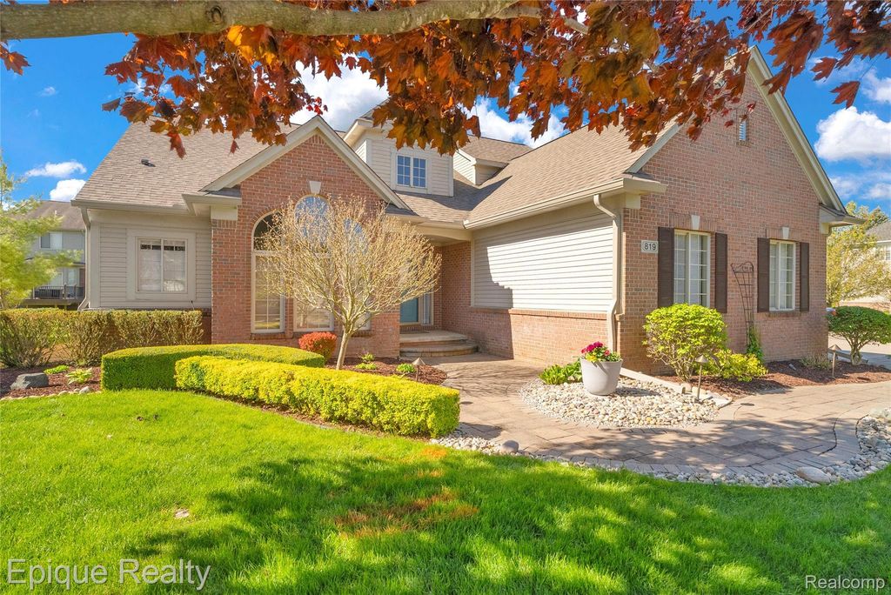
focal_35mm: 18
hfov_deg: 90.0
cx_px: 446
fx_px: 446
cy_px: 298
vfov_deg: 67.5
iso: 1600
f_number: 8
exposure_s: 1/1000
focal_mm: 18
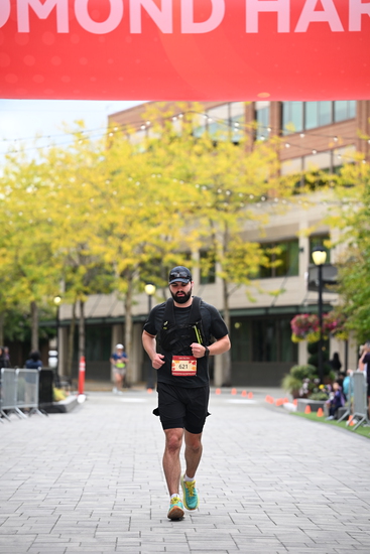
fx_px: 1772
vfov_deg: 17.8
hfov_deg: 11.9
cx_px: 185
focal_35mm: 115
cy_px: 277
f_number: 2.8
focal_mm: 115
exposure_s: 1/2500
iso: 640
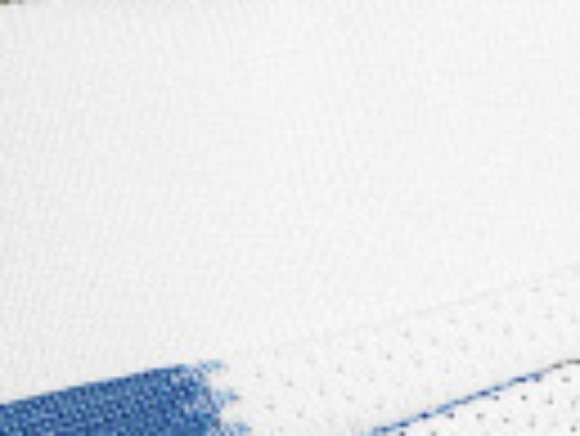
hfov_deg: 20.9
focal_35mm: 89
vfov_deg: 15.5
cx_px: 647
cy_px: 636
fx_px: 1493
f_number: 2.2
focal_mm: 2.59
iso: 205
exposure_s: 1/100
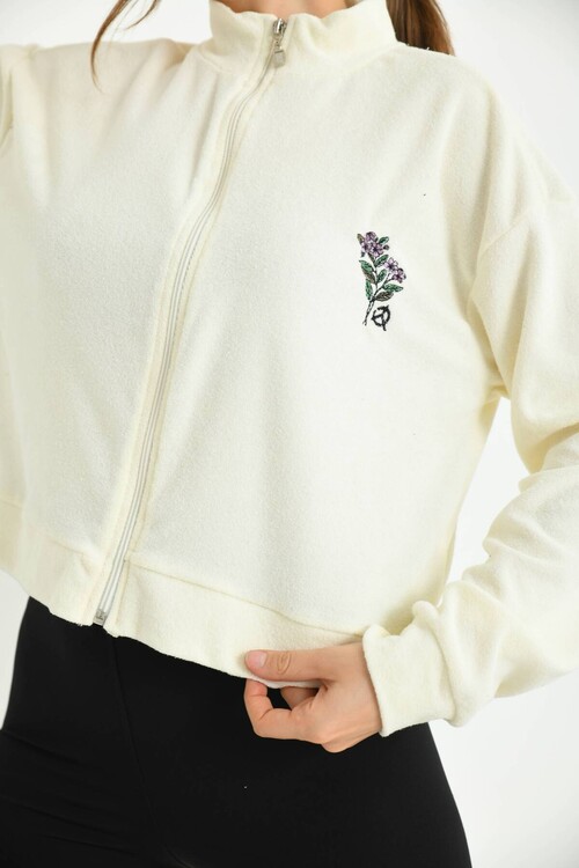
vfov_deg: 28.8
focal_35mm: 70
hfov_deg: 19.5
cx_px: 290
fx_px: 1689
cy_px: 434
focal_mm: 70
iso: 160
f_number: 5.6
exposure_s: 1/125
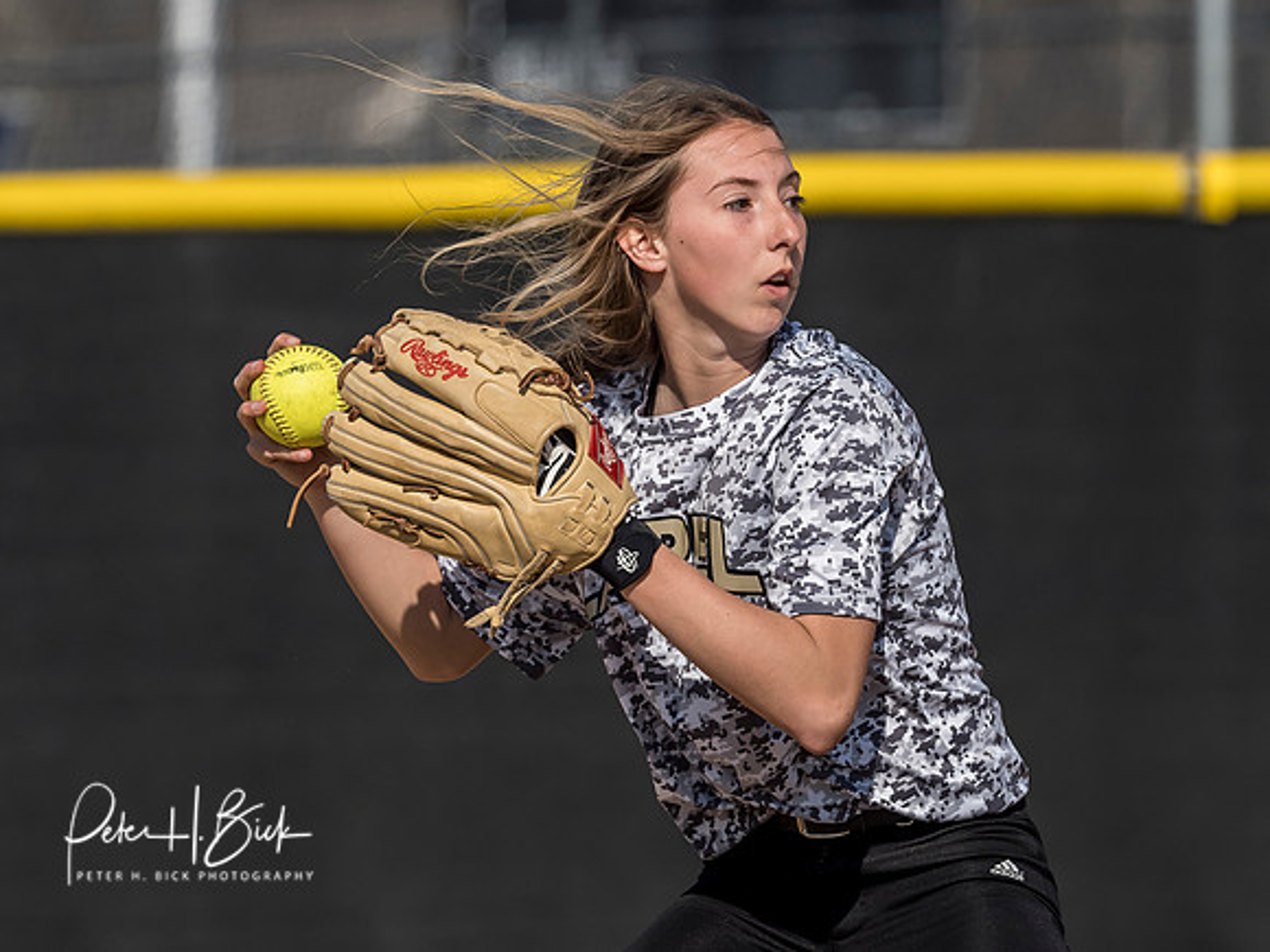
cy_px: 440
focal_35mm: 848
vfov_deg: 1.8
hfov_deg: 2.3
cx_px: 679
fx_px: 31116
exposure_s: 1/2000
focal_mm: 300
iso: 400
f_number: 6.3
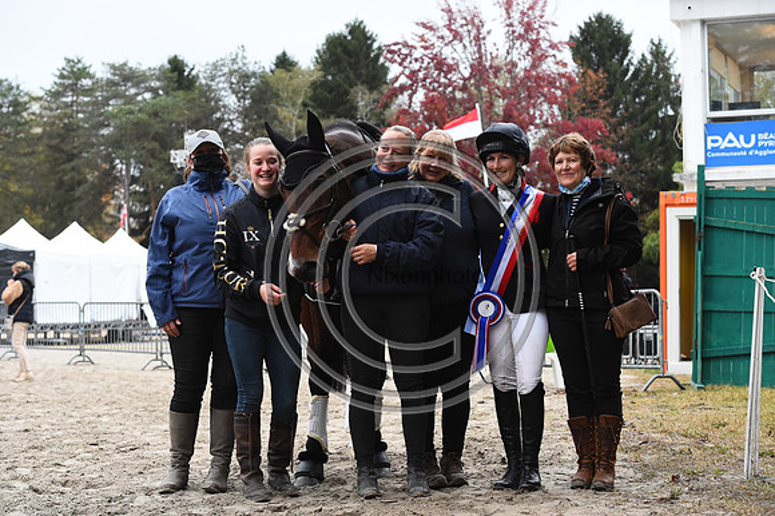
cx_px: 388
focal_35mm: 70
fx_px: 1506
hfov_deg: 28.9
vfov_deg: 19.4
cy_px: 258
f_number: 6.3
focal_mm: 70
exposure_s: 1/320
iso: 3200
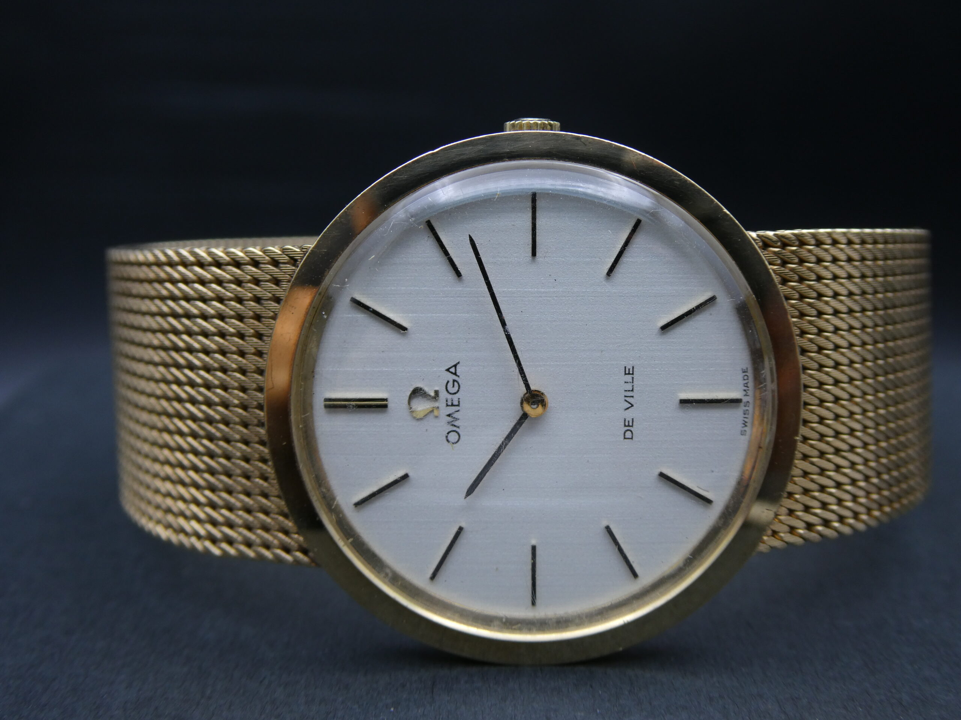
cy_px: 360
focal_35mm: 47
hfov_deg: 40.4
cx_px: 480
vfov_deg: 30.9
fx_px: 1305
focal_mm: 8.4
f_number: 4
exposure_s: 1/80
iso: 100
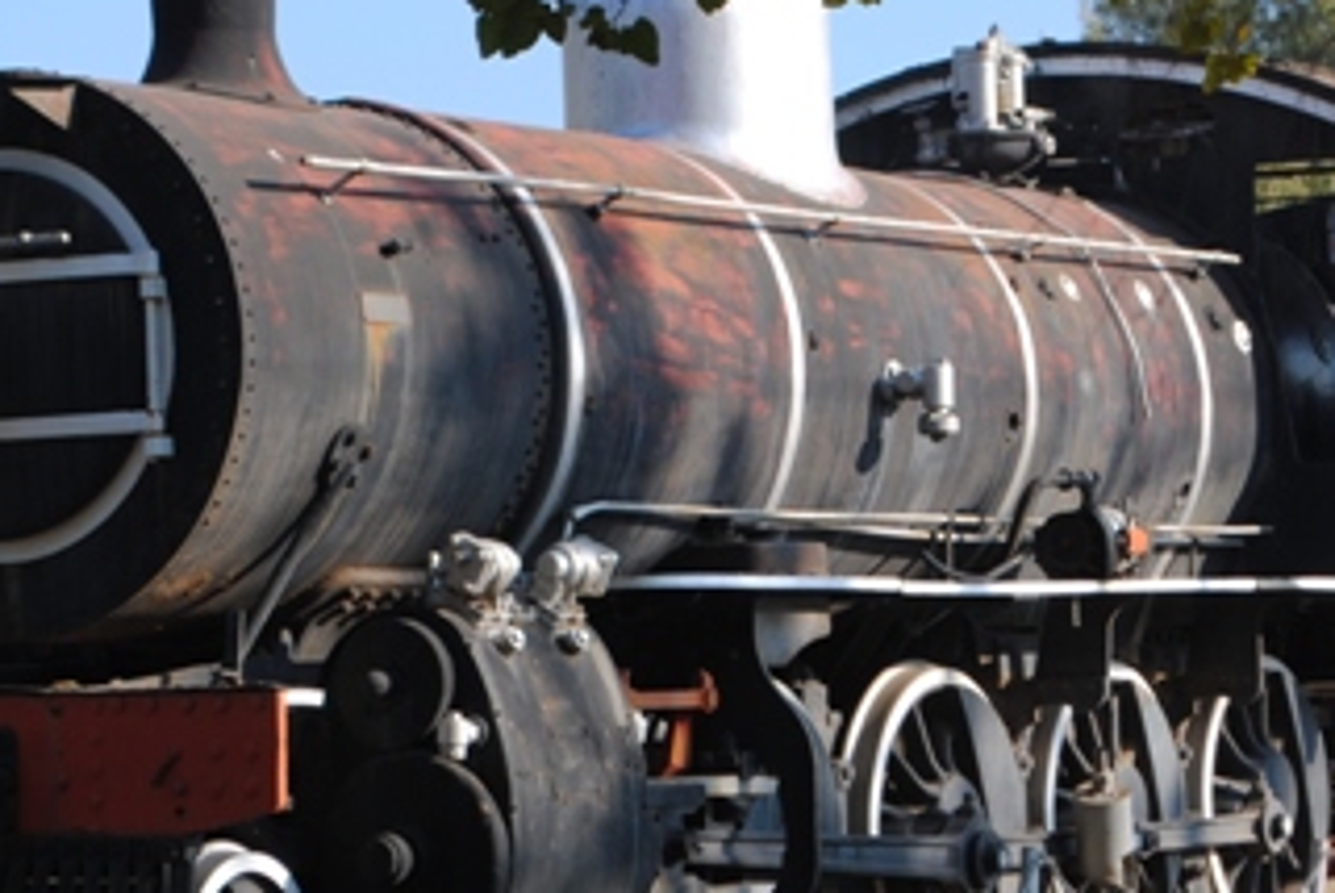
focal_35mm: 165
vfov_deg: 8.3
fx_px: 6124
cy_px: 388
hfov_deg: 12.4
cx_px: 722
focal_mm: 55
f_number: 6.3
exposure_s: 1/160
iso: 100
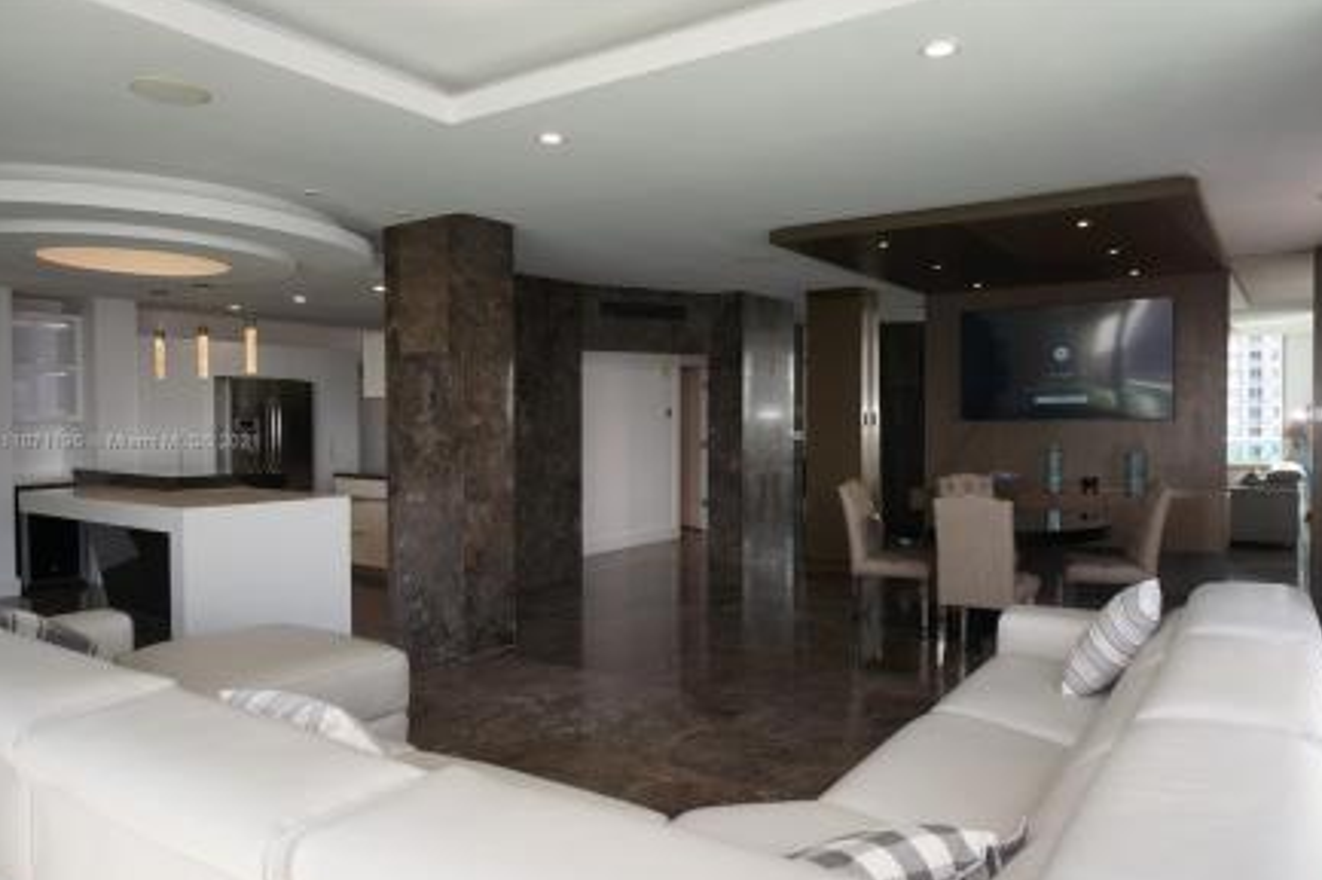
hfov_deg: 71.5
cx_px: 676
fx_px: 917
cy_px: 443
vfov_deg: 51.2
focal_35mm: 25
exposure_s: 1/100
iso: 100
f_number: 4.5
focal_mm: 16
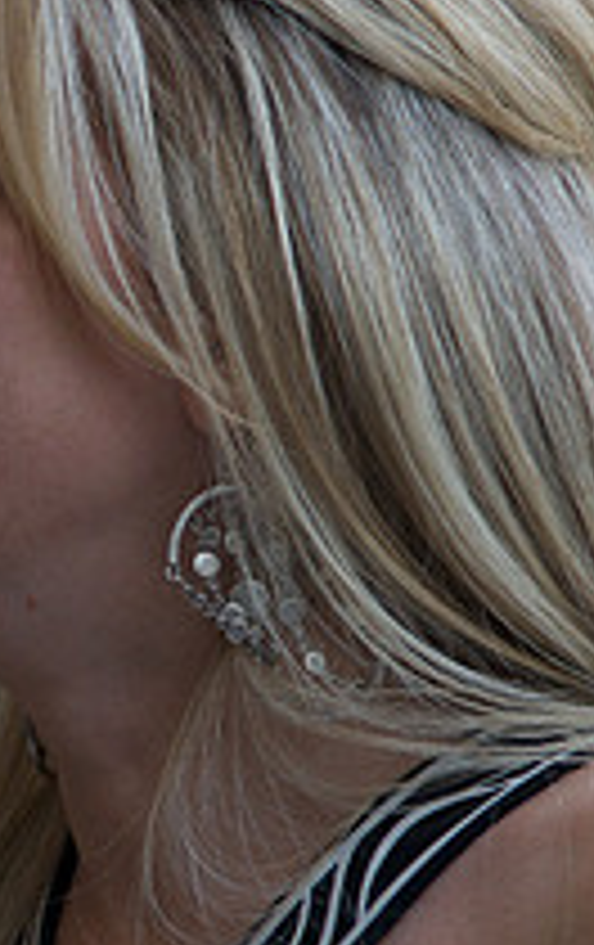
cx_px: -387
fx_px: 5969
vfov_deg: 9.1
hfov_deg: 5.6
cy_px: 524
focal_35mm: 231
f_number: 4
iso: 100
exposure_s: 1/60
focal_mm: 55
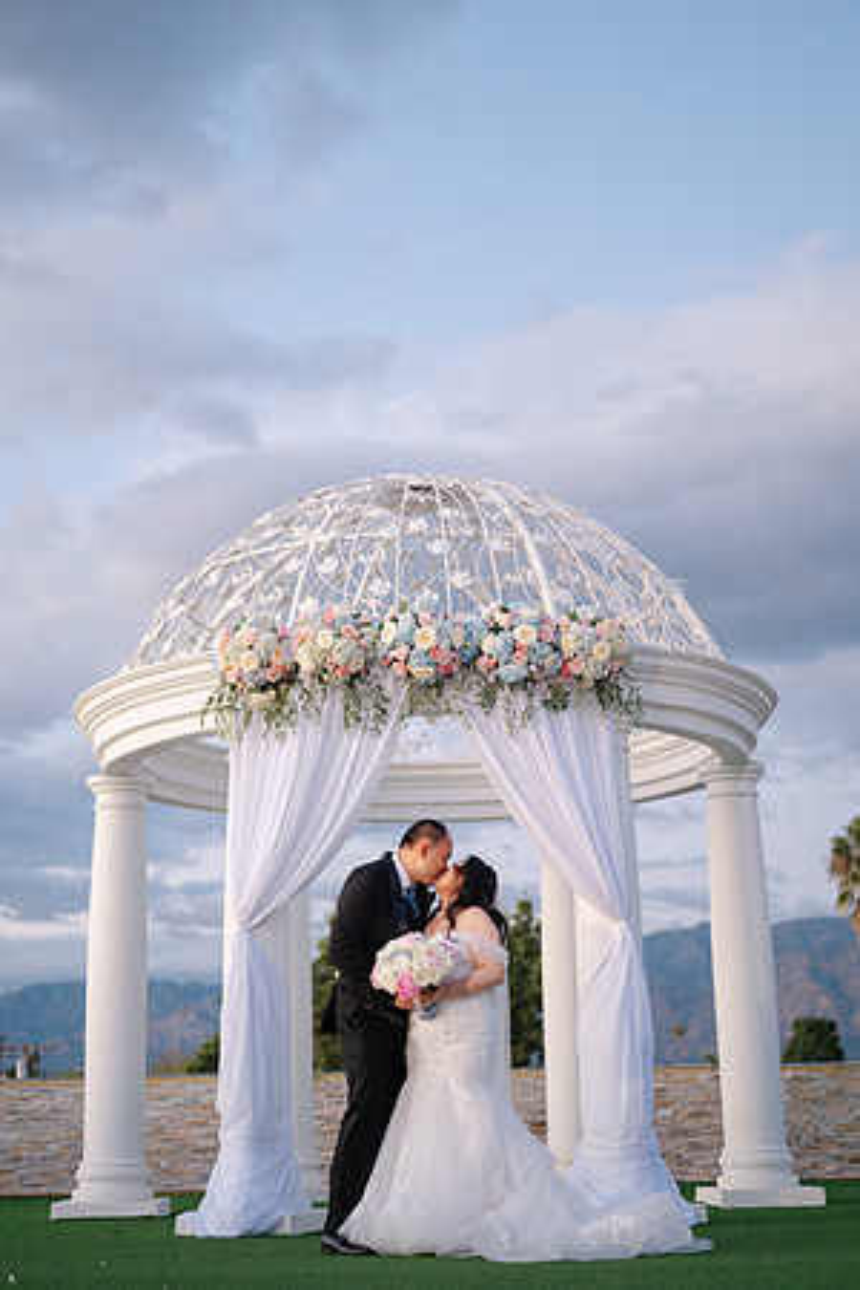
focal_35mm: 50
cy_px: 645
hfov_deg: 27.0
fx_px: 1792
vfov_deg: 39.6
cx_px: 430
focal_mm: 50
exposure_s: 1/80
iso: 400
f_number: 1.8
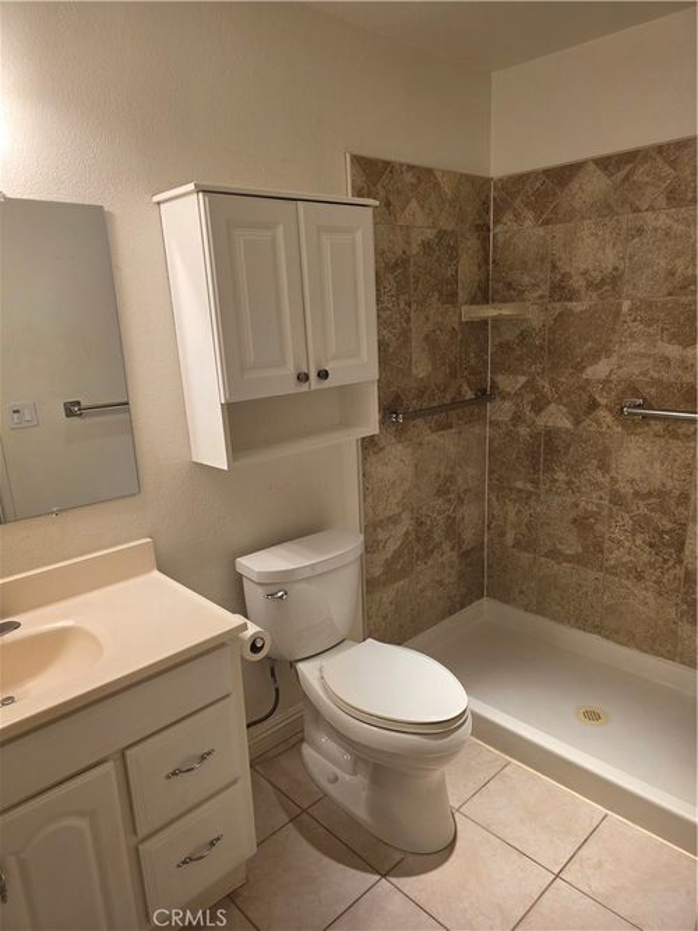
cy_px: 466
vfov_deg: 73.9
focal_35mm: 23
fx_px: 619
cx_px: 349
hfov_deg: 58.9
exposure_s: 1/120
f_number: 1.7
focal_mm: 6.3
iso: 64
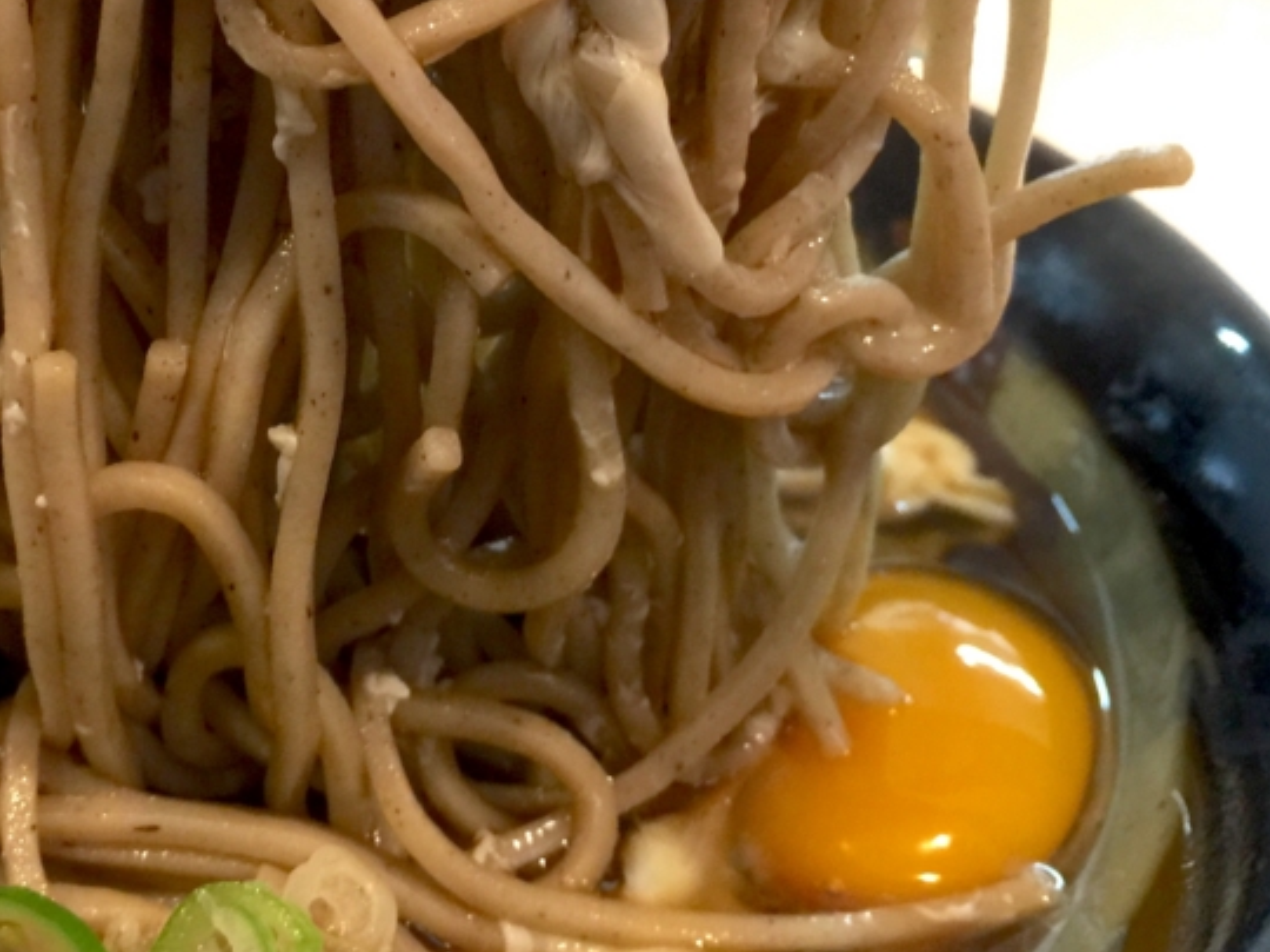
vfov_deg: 26.3
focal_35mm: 55
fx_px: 2018
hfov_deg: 34.1
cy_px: 256
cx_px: 287
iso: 80
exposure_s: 1/15
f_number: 2.2
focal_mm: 4.15
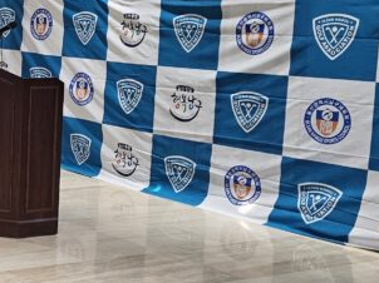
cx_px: -231
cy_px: 123
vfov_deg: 18.9
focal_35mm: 78
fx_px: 853
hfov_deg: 20.4
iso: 160
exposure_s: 1/120
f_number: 1.7
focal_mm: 6.3
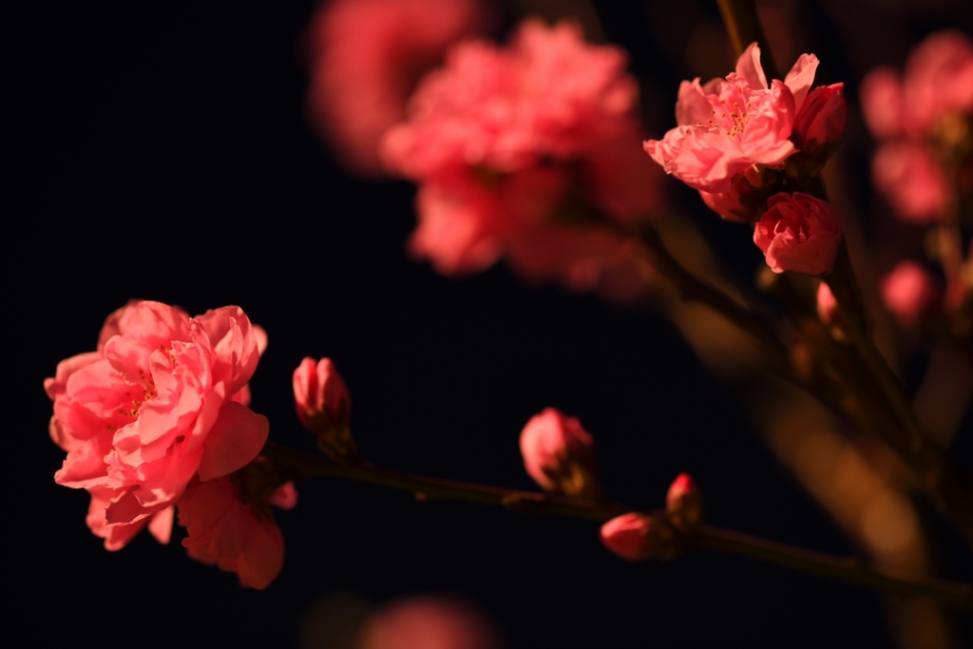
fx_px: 2703
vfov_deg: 13.7
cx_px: 486
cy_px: 324
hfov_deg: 20.4
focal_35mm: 100
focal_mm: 100
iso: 400
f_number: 3.2
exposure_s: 1/2
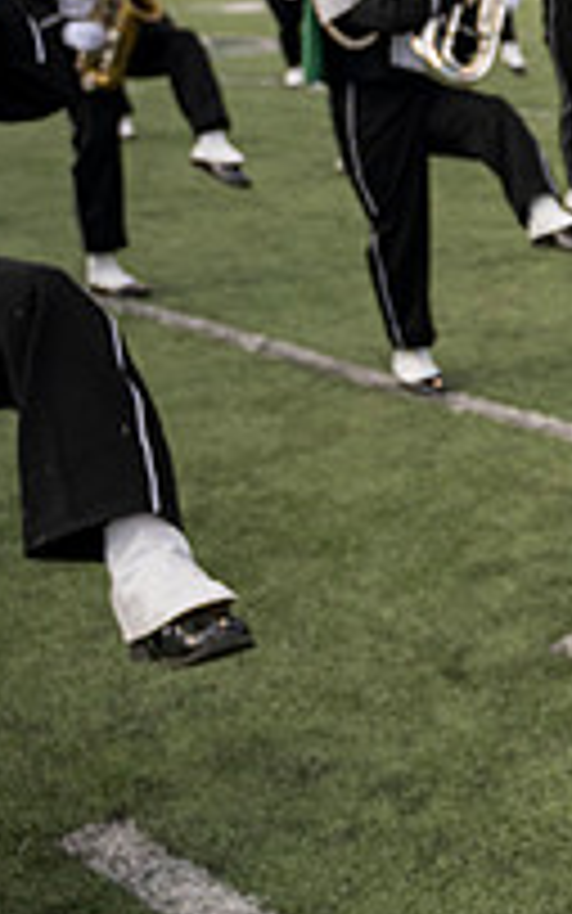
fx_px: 1745
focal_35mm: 70
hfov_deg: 14.4
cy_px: 182
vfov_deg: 28.7
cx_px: 1243
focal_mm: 24
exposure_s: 1/2000
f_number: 4
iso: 500
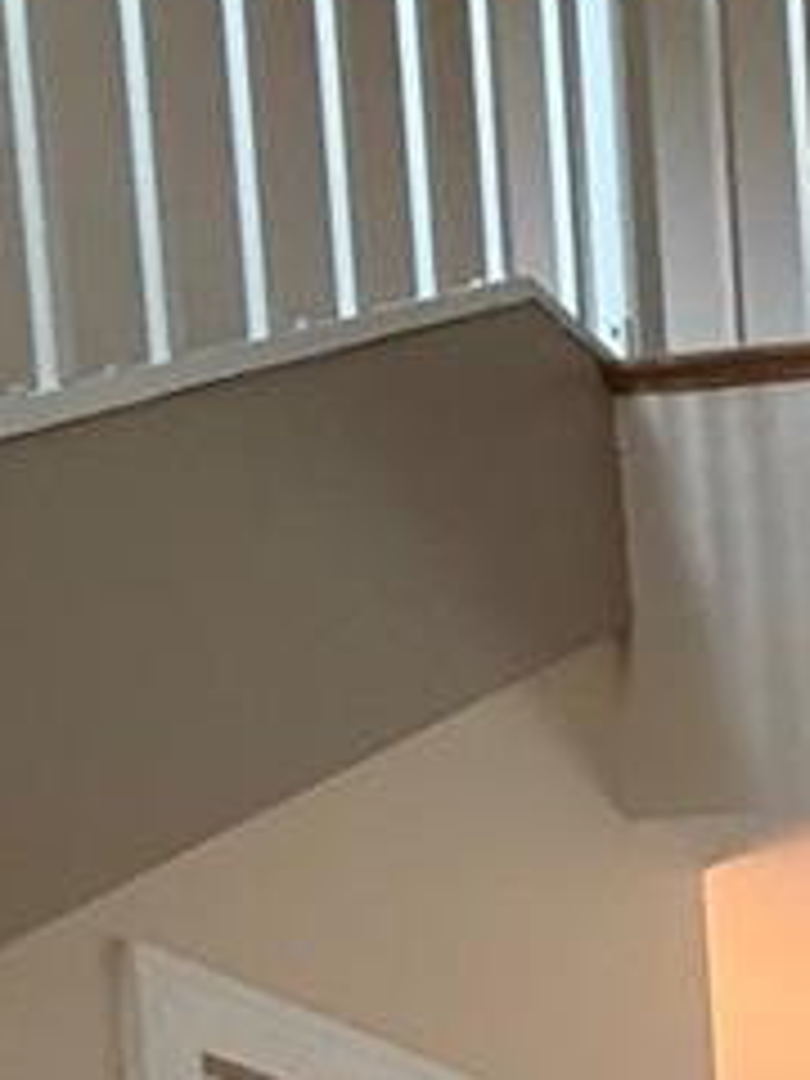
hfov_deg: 15.3
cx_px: 1764
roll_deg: +2.5
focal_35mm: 70
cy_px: 1912
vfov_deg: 20.3
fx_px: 2184
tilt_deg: -4.5
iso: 320
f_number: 2.2
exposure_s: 1/60
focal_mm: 2.22
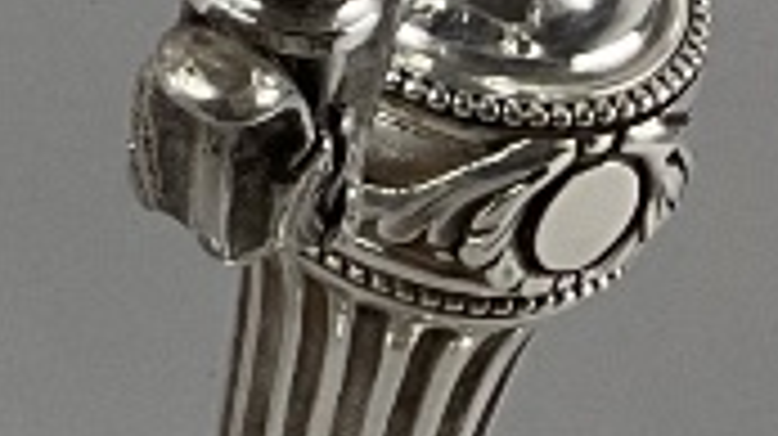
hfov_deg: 8.9
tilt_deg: -23.9
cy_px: -1519
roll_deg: -3.5
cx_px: -1133
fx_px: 4514
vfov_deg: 4.8
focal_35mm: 219
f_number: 1.8
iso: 40
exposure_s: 1/100
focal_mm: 3
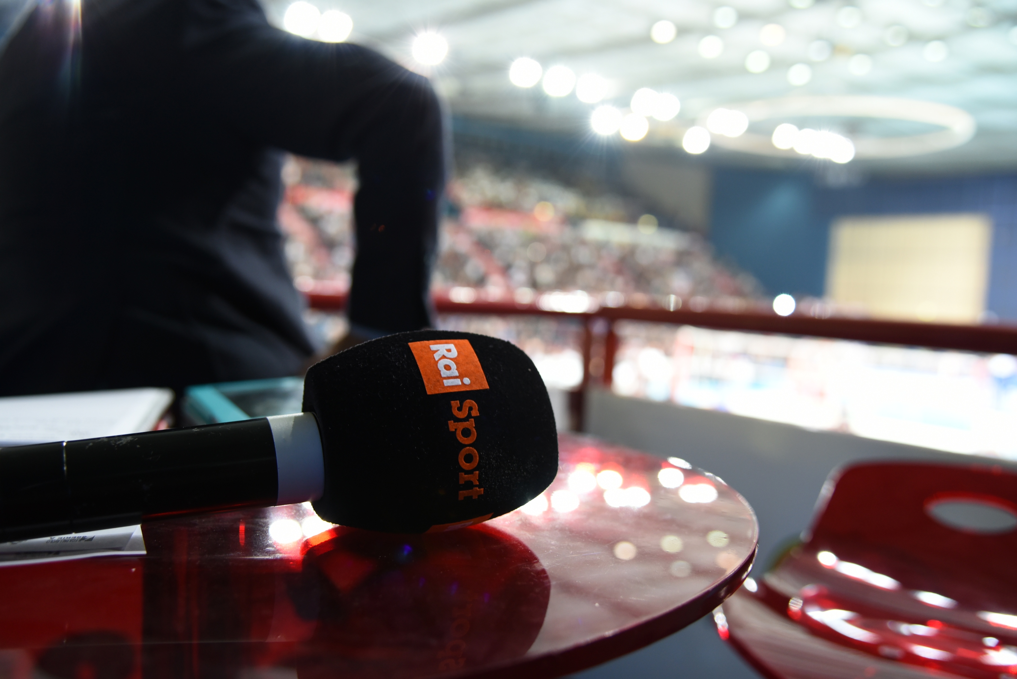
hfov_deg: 55.8
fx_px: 961
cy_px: 340
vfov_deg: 38.9
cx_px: 508
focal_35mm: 34
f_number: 4
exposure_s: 1/40
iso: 1250
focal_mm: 34
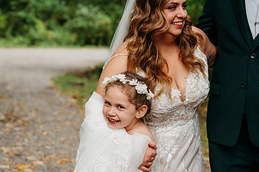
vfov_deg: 13.4
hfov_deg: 20.0
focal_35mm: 102
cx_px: 117
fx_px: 734
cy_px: 100
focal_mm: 61
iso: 200
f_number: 3.2
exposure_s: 1/500
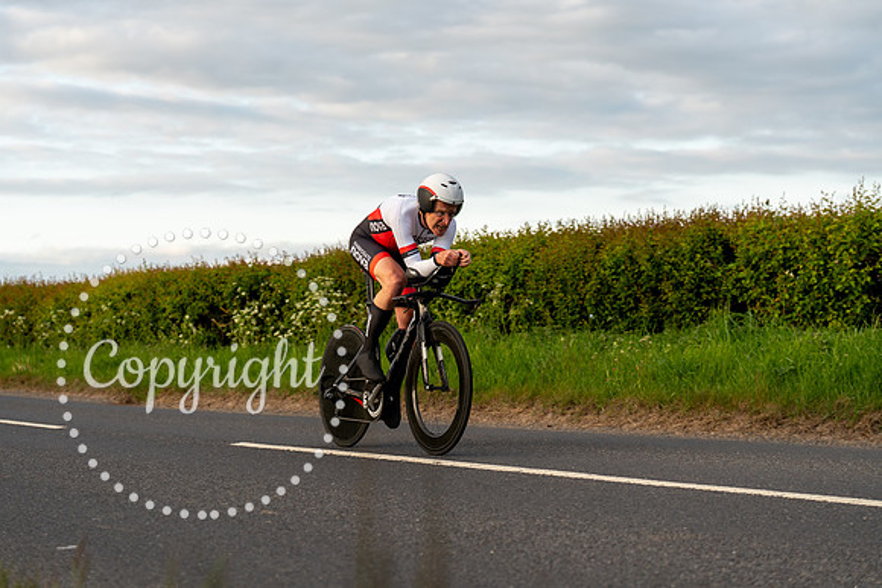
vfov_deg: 19.5
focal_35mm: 70
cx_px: 441
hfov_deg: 28.8
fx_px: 1715
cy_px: 294
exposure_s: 1/1000
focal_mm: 70
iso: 400
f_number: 4
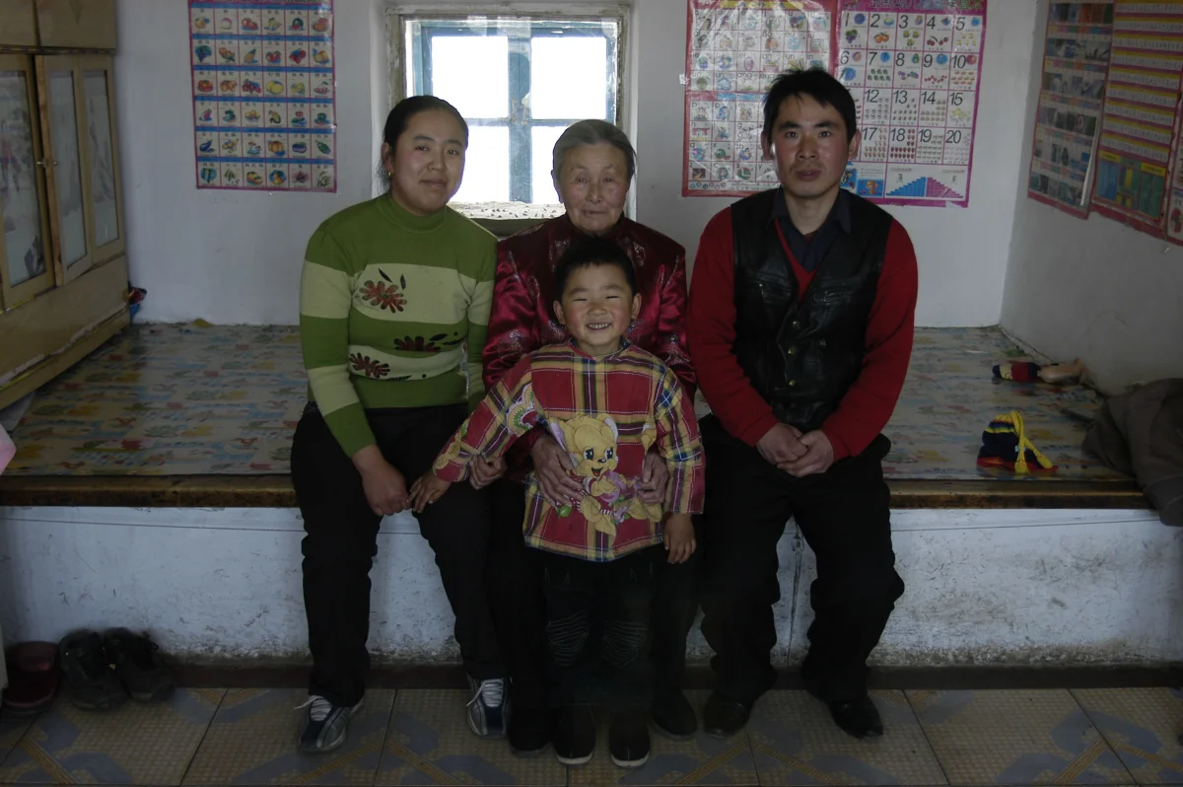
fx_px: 1280
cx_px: 592
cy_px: 394
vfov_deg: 34.2
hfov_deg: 49.6
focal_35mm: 39
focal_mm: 26
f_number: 2.8
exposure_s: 1/60
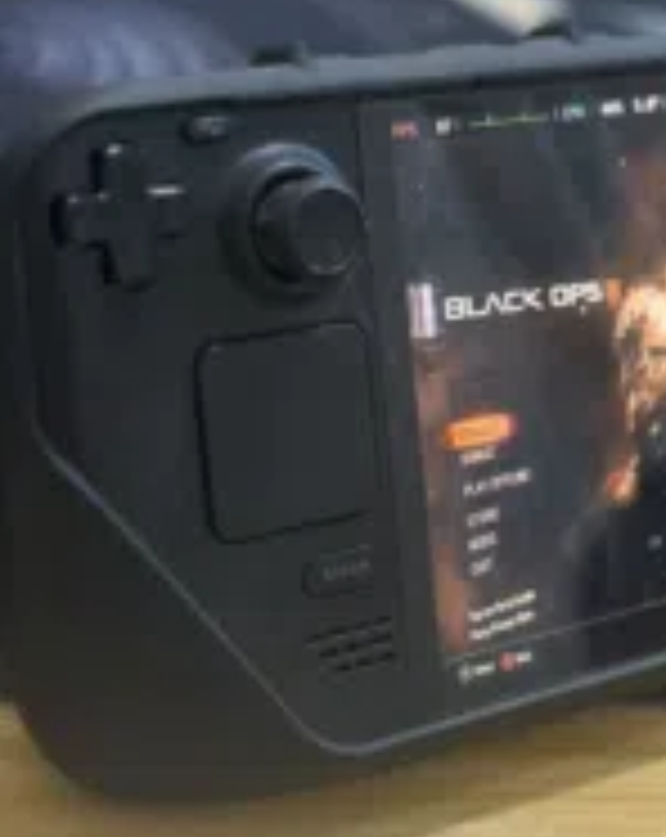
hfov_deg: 14.9
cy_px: 292
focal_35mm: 101
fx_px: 2497
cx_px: 670
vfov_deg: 19.0
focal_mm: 6.86
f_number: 1.78
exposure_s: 1/46
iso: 400
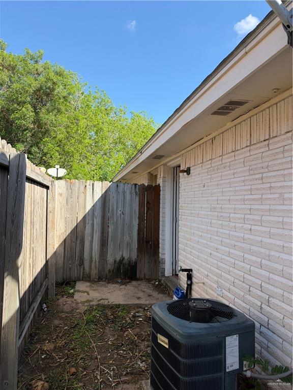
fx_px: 271
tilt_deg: +3.5
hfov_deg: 56.8
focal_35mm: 24
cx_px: 146
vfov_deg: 71.6
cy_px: 195
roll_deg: -0.9
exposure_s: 1/1642
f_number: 1.8
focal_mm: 6.93
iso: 64
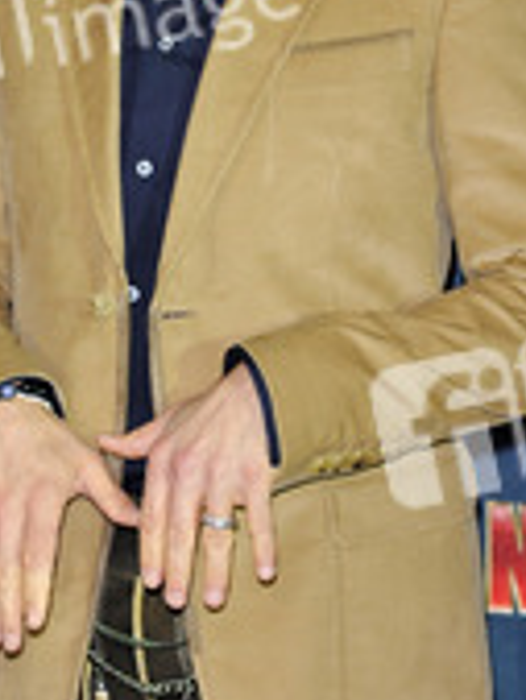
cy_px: 203
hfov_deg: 6.6
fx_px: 4593
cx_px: 209
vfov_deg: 8.7
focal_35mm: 227
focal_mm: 100
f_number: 4.5
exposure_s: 1/250
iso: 500
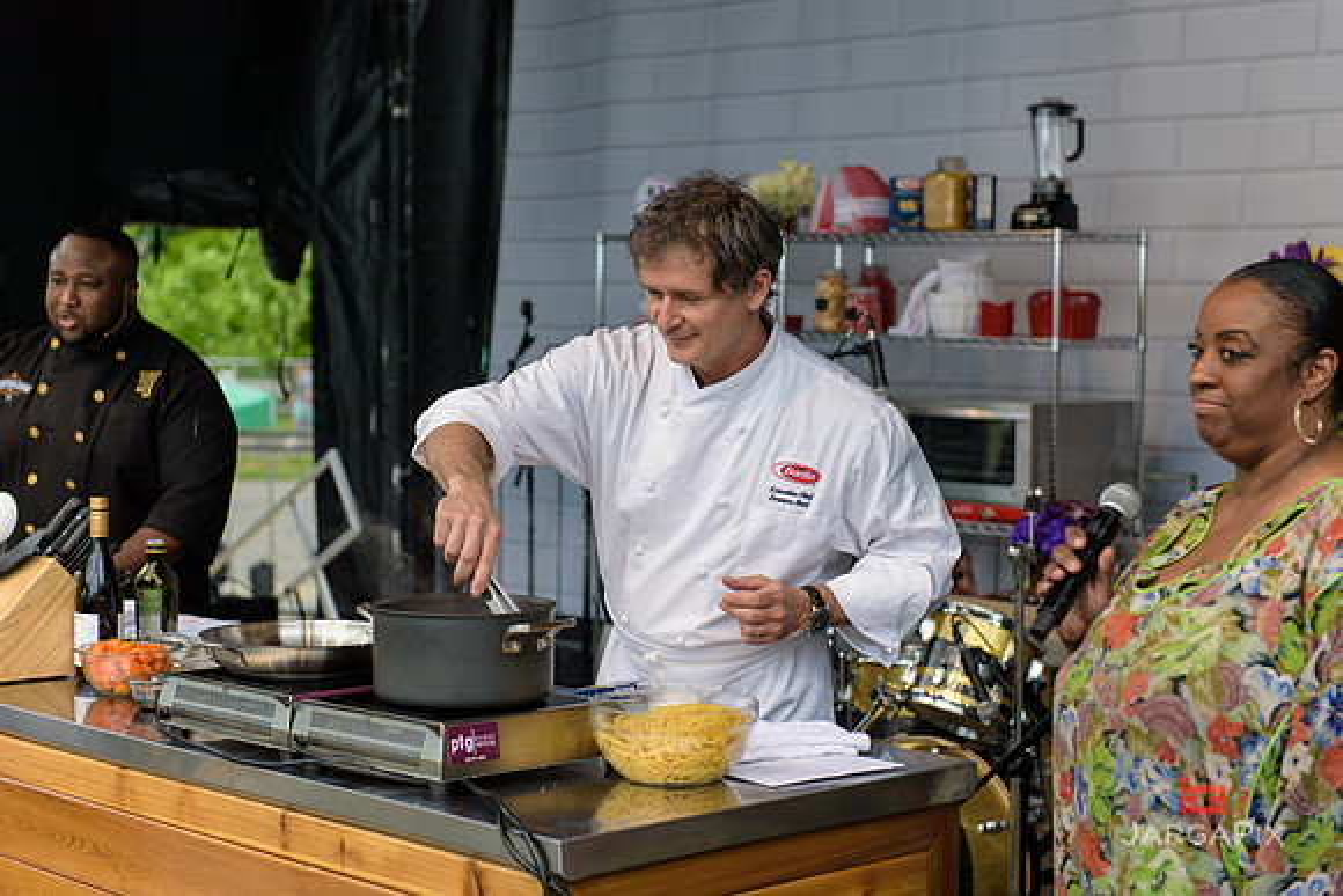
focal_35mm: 70
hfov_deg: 28.8
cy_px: 448
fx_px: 2612
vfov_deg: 19.5
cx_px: 672
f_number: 3.2
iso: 200
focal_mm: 70
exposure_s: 1/1250
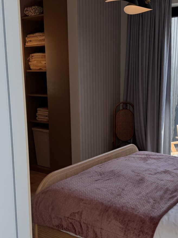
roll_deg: -0.1
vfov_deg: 42.9
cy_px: 132
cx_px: 108
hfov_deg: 32.8
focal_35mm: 44
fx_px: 302
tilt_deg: -10.4
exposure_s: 1/728
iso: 100
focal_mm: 6.76
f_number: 1.78
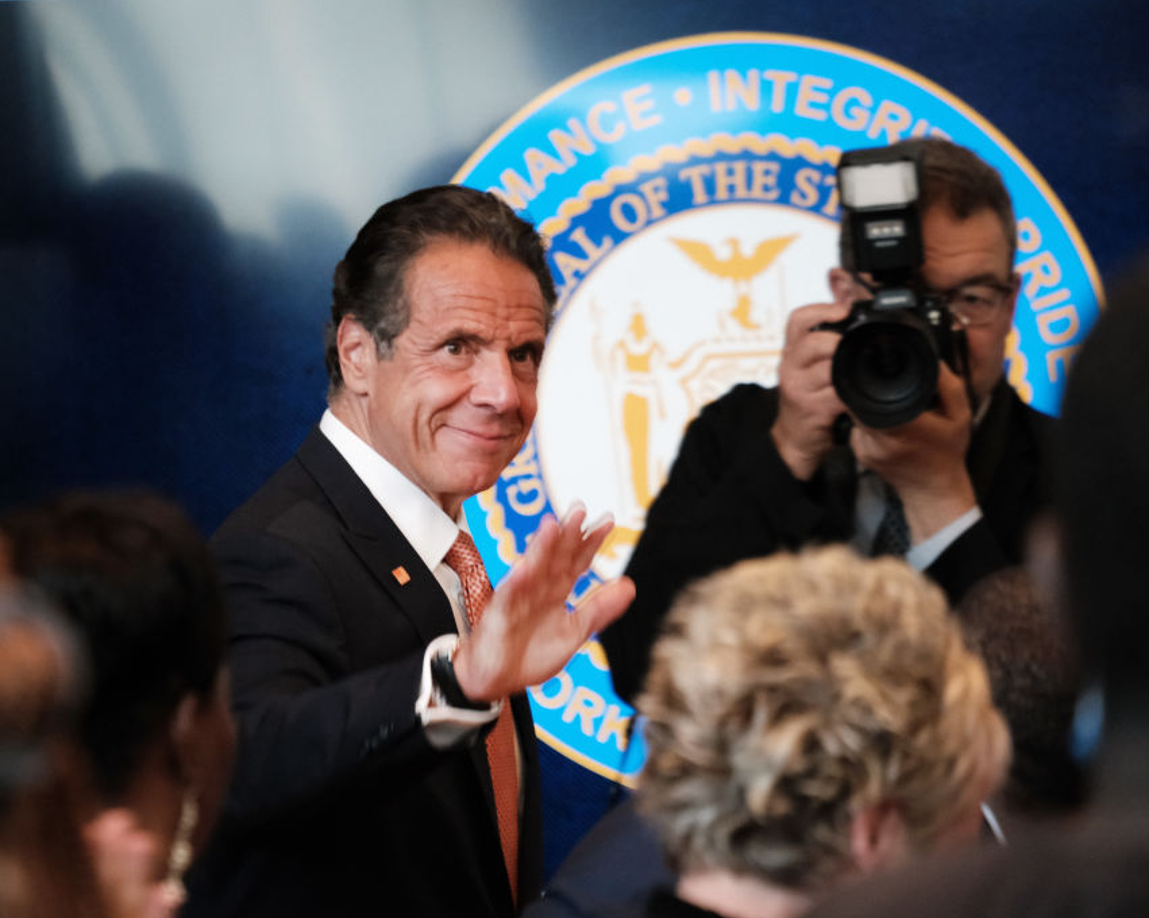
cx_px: 475
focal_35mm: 339
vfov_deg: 4.6
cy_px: 460
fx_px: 11523
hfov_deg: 5.7
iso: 3200
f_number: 4.8
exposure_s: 1/180
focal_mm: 200
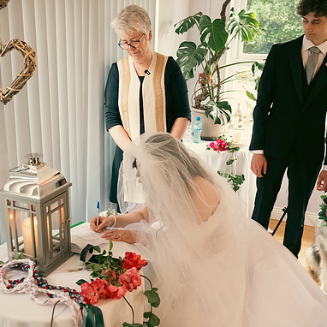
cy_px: 163
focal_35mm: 38
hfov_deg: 43.8
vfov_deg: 43.9
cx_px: 144
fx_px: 406
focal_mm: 28
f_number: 3.5
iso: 1600
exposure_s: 1/160
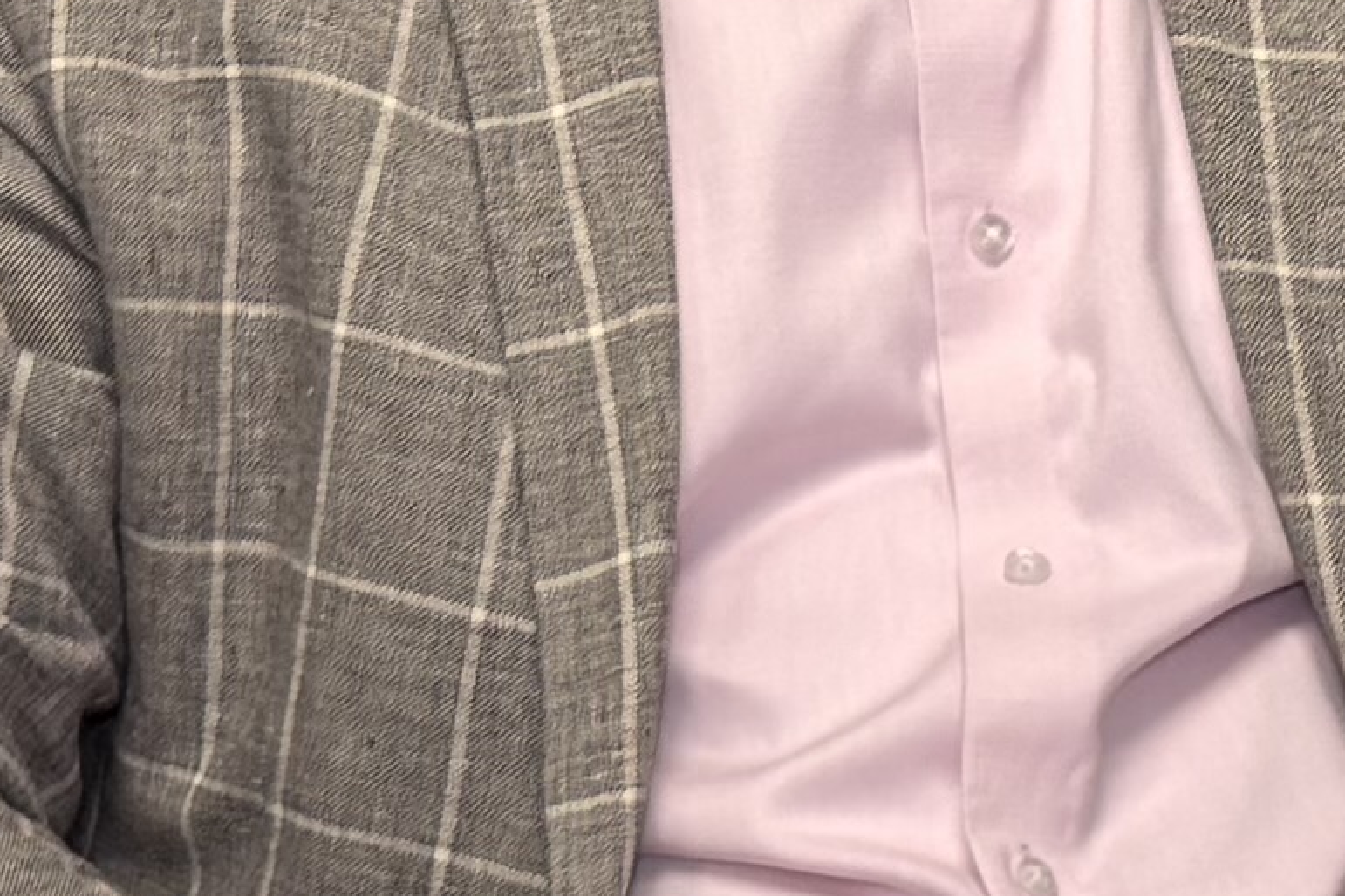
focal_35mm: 185
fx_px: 6911
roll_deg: +2.4
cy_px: -58
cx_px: 1214
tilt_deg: -6.2
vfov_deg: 7.4
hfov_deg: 11.0
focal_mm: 6.76
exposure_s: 1/61
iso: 100
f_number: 1.78
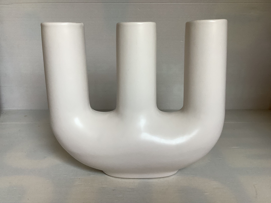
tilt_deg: -16.3
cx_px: 136
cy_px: 102
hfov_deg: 58.4
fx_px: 243
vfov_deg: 45.4
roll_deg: +0.9
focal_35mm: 31
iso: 64
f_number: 2.4
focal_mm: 3.3
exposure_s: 1/100
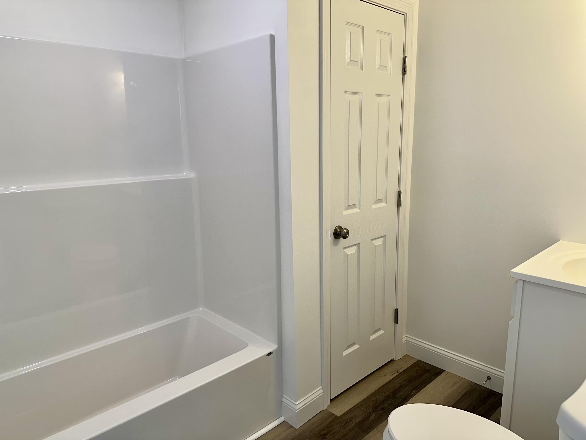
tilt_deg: -11.3
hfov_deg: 71.6
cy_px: 220
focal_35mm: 24
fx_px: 406
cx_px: 293
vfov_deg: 56.8
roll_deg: +1.4
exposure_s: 1/136
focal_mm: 6.86
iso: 64
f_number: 1.78
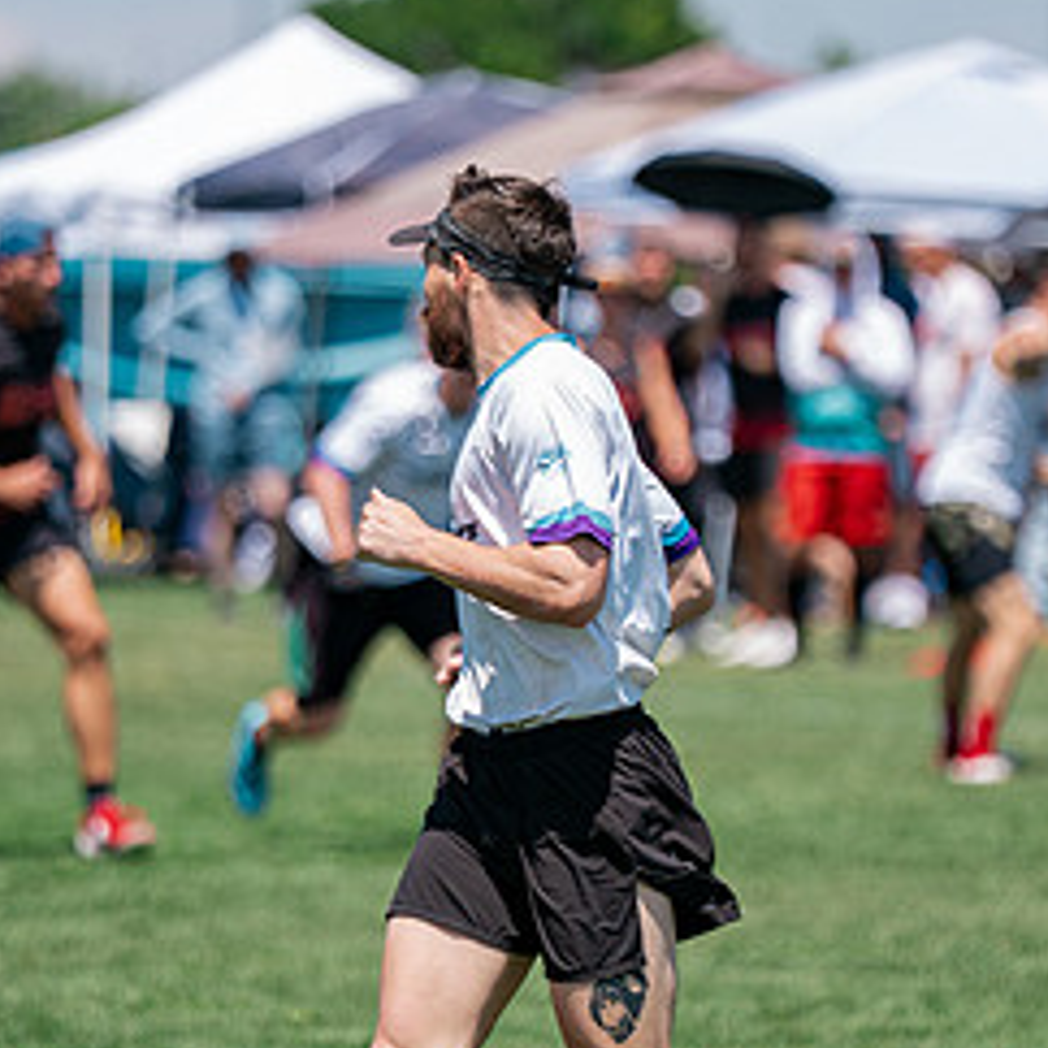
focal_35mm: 407
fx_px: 13941
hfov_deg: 4.3
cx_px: 580
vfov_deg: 4.3
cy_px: 634
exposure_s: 1/3200
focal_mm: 200
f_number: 2.8
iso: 250
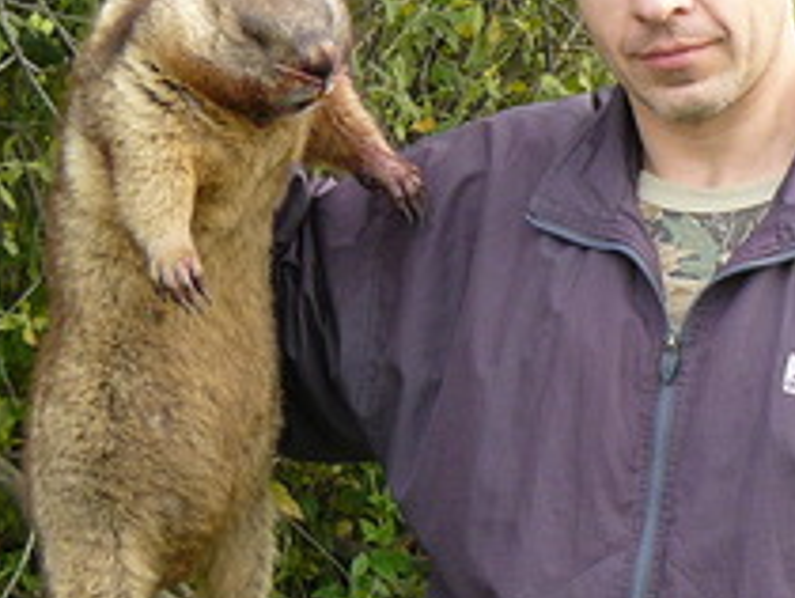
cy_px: 221
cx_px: 560
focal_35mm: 120
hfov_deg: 16.3
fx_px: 2759
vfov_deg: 12.4
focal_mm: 6
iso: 100
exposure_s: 1/125
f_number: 3.2
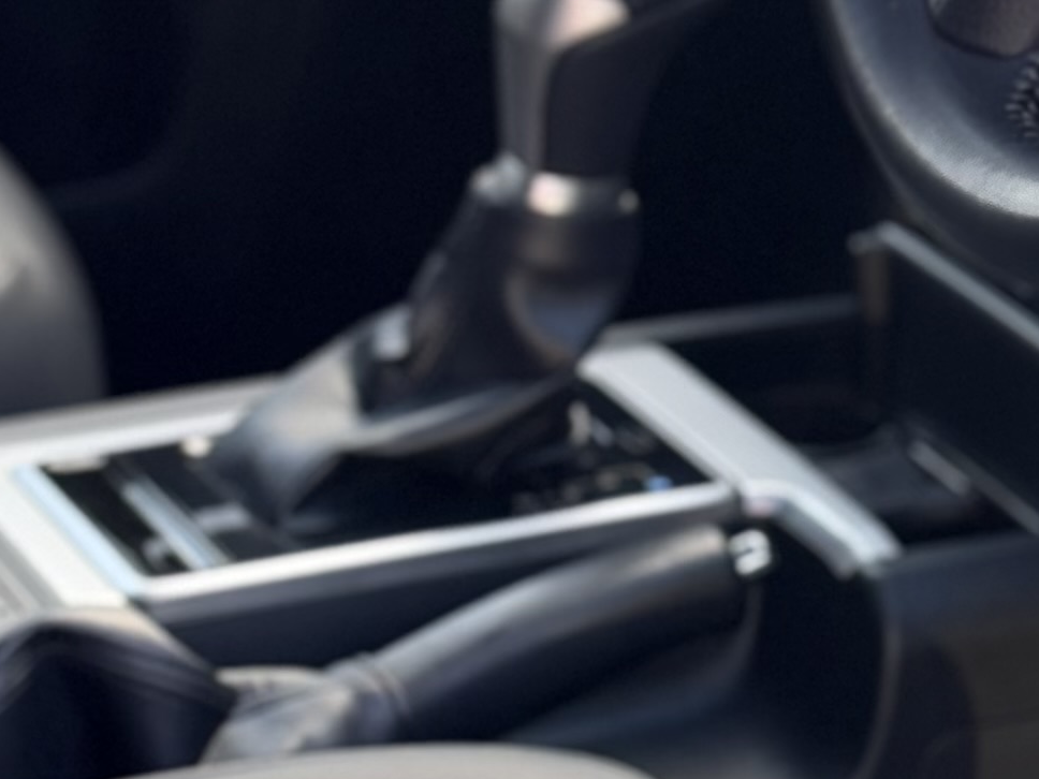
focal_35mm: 200
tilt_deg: -15.0
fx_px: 6003
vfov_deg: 7.3
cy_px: -318
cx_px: 1199
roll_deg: +1.1
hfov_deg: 9.8
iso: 200
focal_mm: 6.93
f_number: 1.48
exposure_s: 1/56
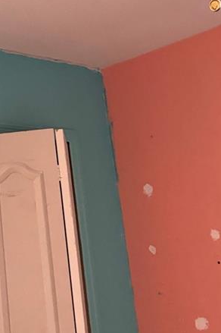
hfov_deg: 17.8
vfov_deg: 26.5
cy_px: 39
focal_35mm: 74
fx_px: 682
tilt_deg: +22.4
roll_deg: +5.3
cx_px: -12
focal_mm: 5.96
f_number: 1.6
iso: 500
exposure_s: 1/60
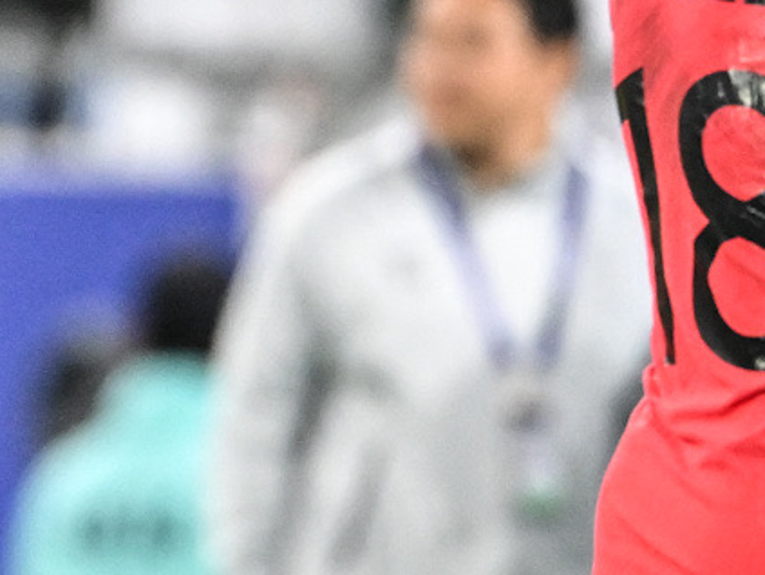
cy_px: 429
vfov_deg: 0.6
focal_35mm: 2604
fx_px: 57596
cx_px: -192
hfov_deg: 0.8
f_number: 4
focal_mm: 560
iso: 2500
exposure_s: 1/1000
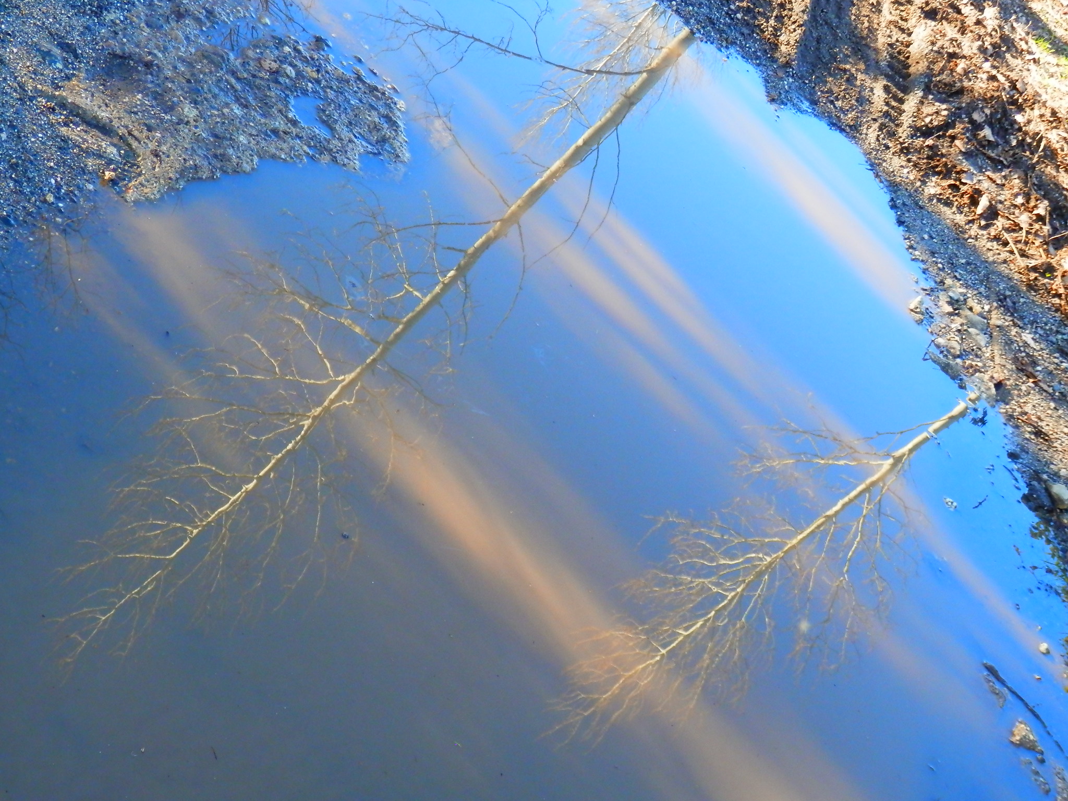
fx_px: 1851
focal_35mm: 60
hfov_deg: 32.2
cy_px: 400
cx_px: 534
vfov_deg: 24.4
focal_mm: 10.8
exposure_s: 1/80
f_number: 4.2
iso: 200
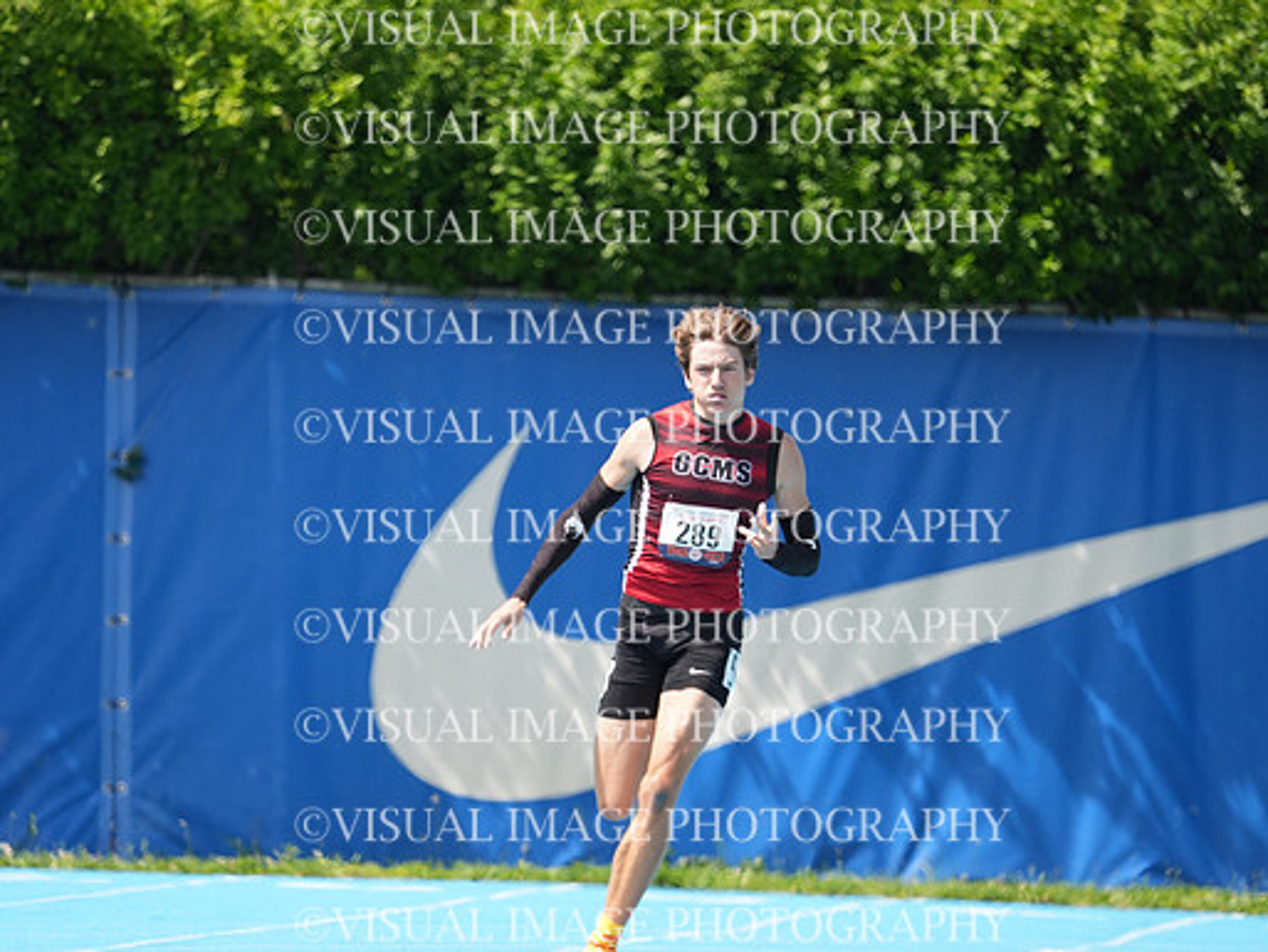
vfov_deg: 2.3
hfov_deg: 3.1
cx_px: 653
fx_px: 23412
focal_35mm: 639
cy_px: 476
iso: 500
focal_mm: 588
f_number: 6.3
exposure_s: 1/1000
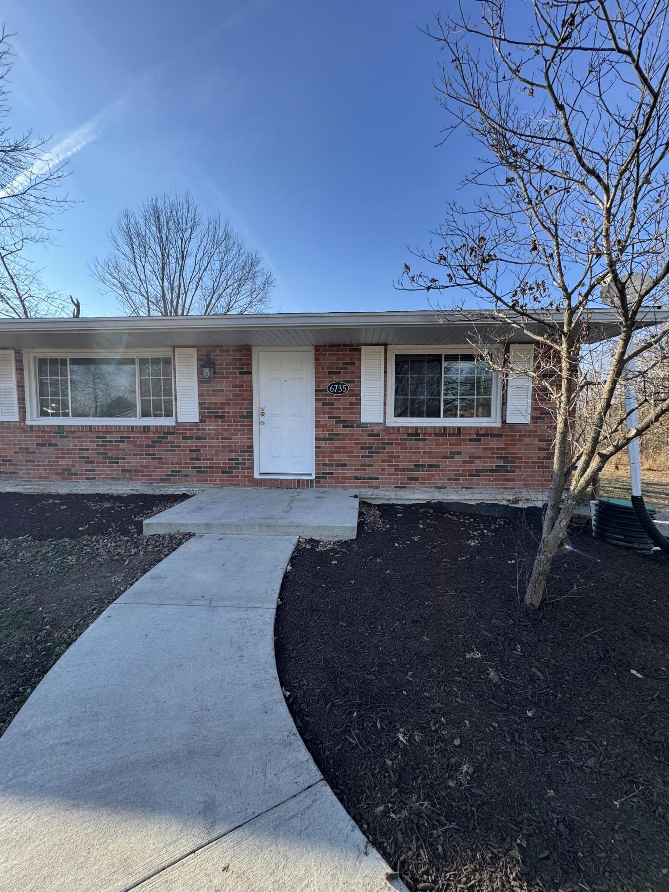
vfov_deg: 102.1
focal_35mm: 14
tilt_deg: -5.4
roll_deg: +0.0
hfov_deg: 85.7
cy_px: 446
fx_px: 361
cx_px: 334
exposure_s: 1/508
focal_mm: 2.22
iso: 40
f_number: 2.2
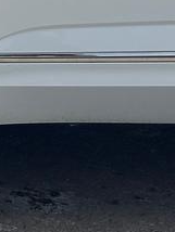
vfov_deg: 8.7
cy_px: -211
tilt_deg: -1.8
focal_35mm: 215
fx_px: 1446
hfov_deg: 6.6
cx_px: -208
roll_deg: -1.1
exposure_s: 1/7634
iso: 64
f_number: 1.78
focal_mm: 6.86
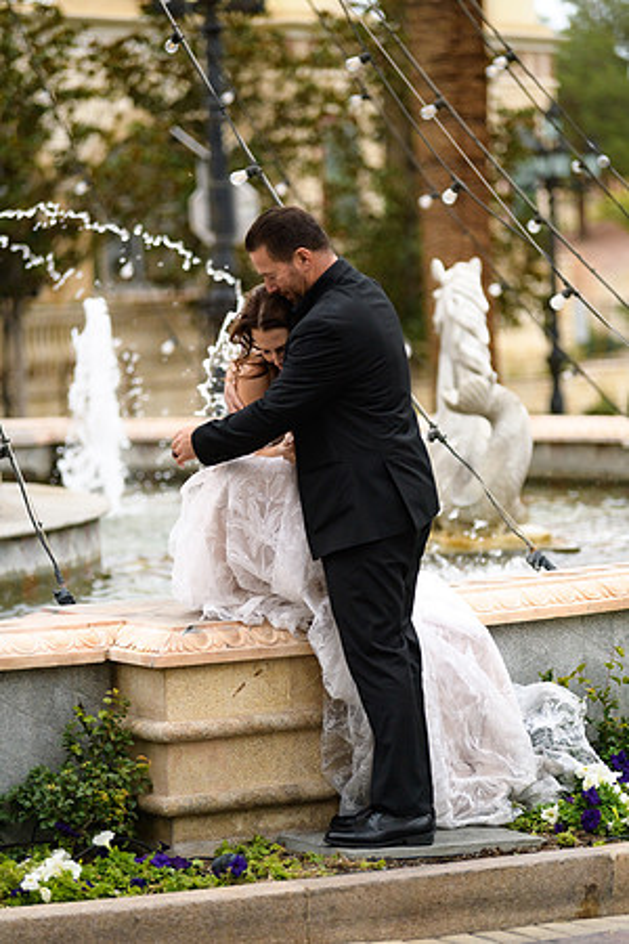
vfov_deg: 13.7
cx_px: 314
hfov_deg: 9.1
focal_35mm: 150
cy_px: 472
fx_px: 3931
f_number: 2.8
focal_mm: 150
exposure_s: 1/3200
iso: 250
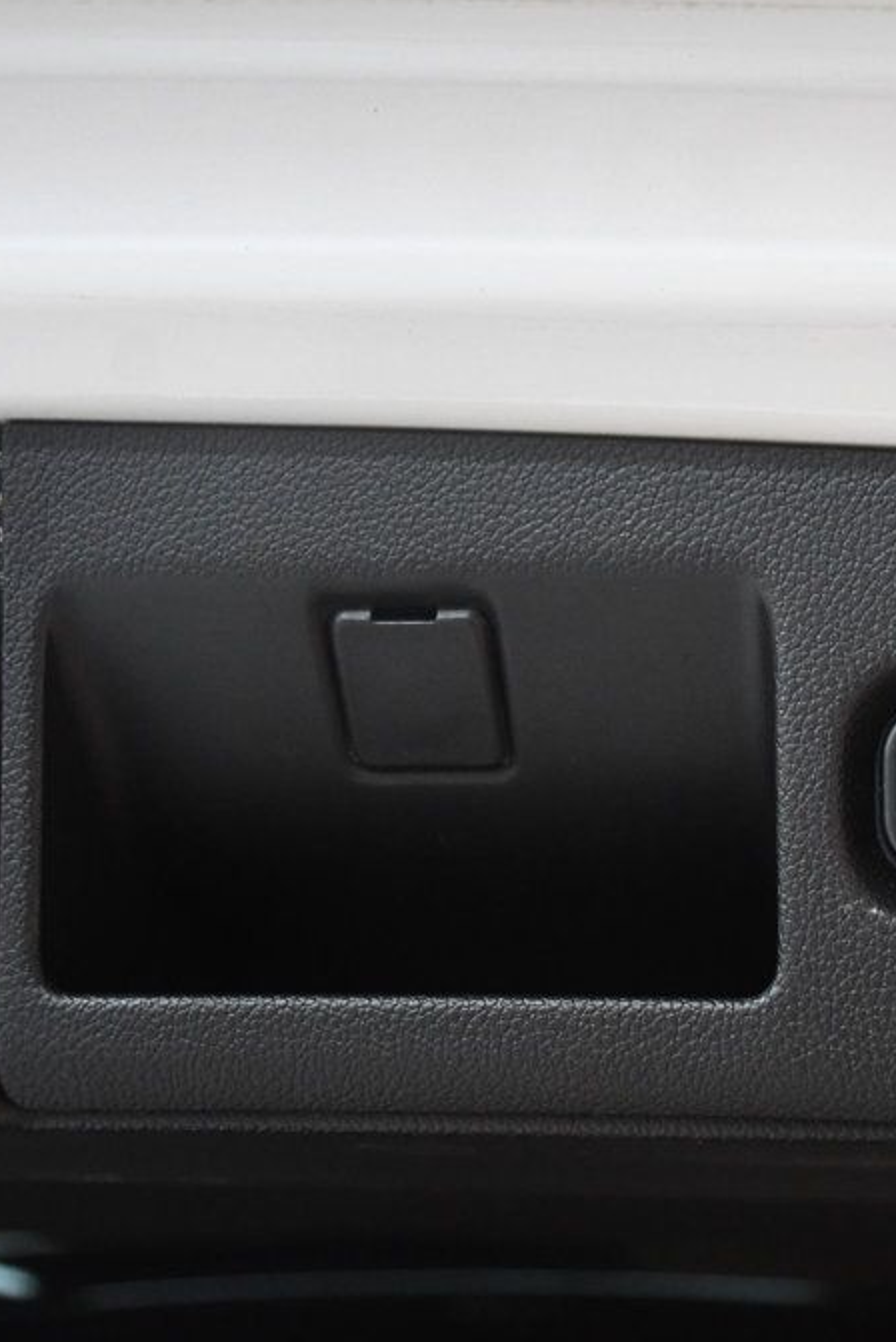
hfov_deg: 21.7
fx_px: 2275
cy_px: 666
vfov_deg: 32.9
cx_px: 840
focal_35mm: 61
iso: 3200
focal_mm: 27
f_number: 4
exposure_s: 1/60
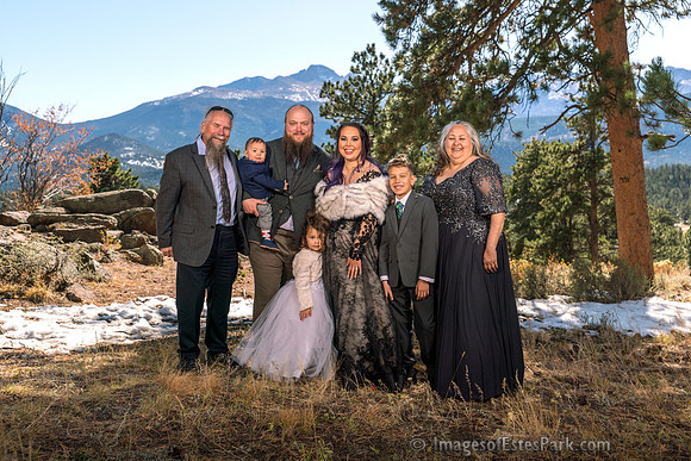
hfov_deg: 54.4
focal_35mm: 35
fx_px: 672
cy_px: 230
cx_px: 346
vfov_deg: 37.9
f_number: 5
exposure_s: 1/2000
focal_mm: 35
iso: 250
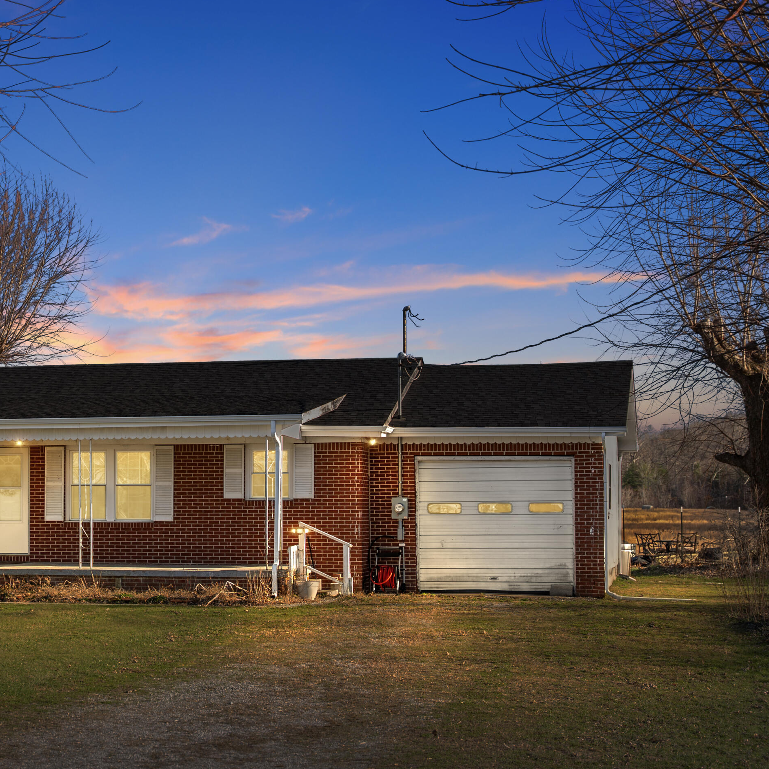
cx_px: 196
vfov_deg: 26.3
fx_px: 1647
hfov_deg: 26.0
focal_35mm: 66
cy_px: 387
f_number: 3.5
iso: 80
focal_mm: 48.4
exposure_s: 1/60
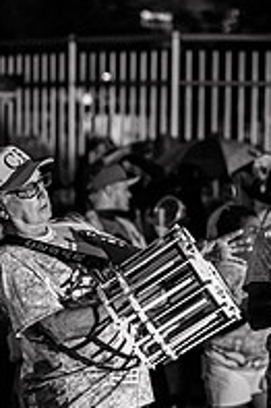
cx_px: 245
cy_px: 340
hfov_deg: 8.0
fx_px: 1934
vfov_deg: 12.0
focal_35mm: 171
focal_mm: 50
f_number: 1.8
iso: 2000
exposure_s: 1/250
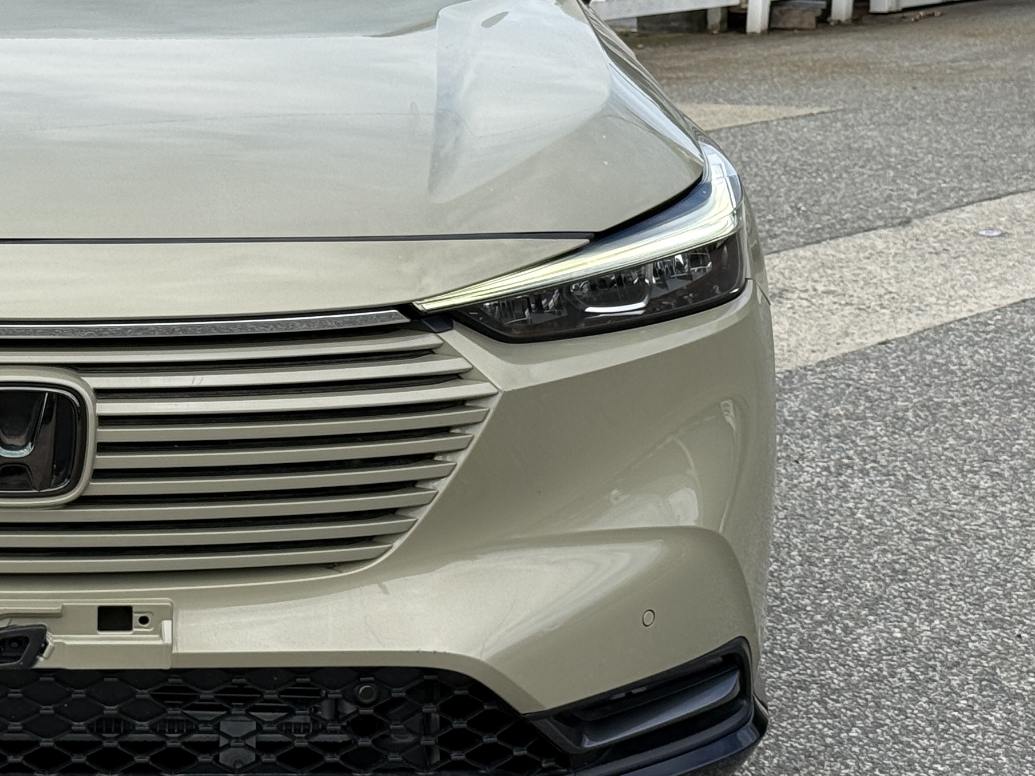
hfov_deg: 18.0
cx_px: 17
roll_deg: -1.0
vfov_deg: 13.8
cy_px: 268
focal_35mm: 107
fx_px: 3199
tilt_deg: -10.1
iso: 64
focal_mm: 6.76
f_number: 1.78
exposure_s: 1/3096
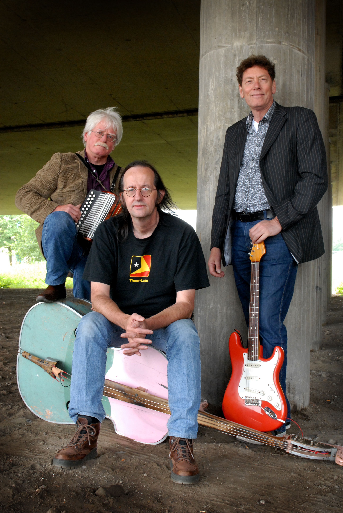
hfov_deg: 29.0
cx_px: 172
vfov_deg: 42.3
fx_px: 663
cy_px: 256
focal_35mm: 46
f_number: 9
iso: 1000
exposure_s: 1/80
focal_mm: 31
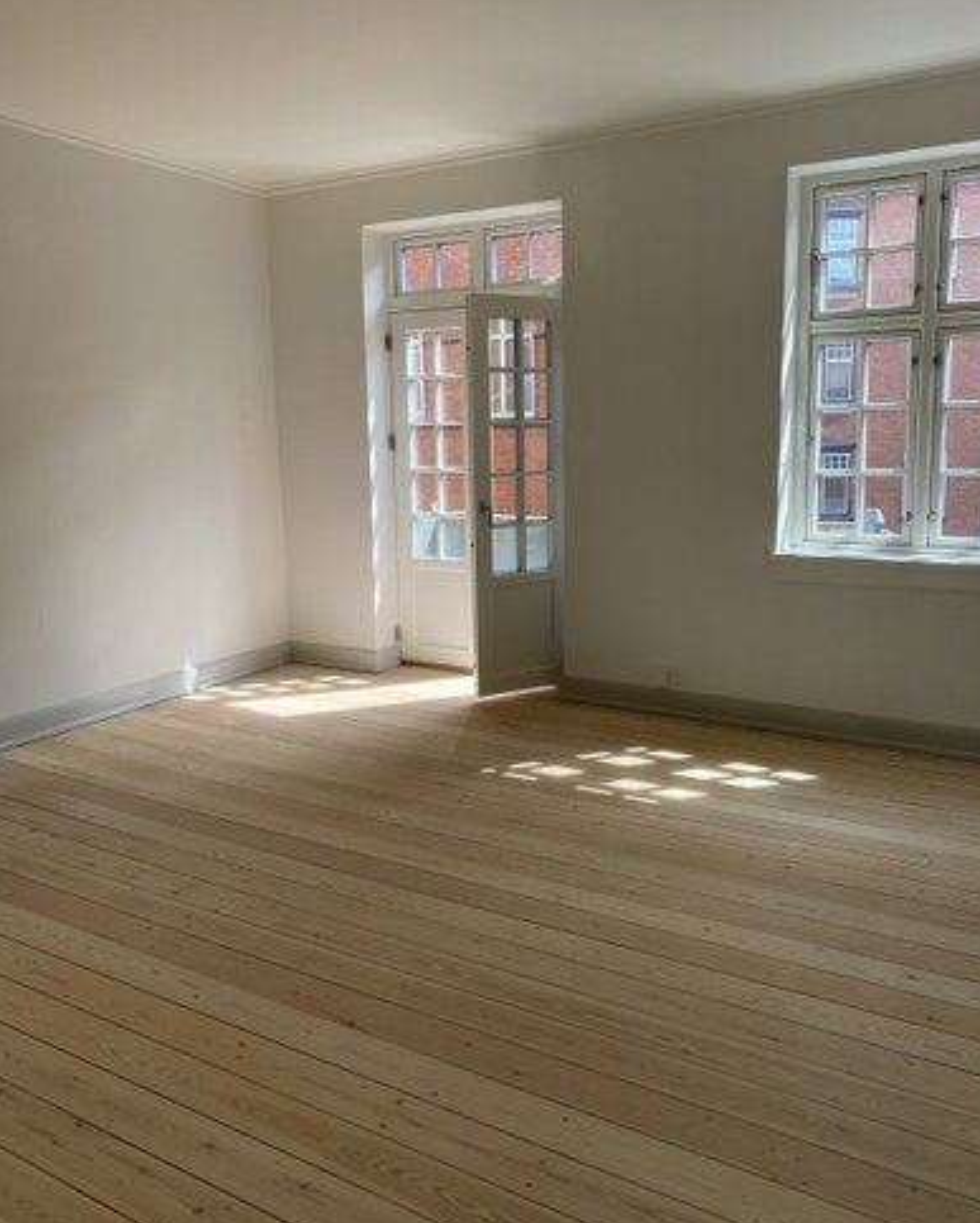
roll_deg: +1.1
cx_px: 499
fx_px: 1014
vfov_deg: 62.1
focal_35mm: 28
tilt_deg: -8.6
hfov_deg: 51.6
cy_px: 574
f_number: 1.8
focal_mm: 4.25
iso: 32
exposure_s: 1/211
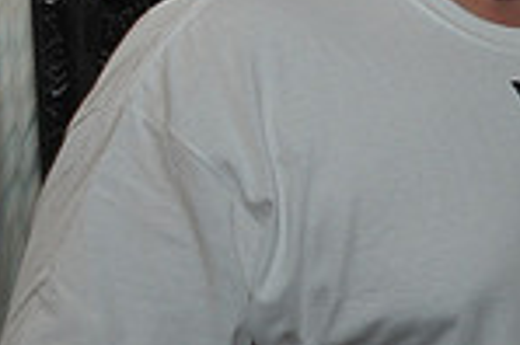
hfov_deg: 16.0
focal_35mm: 117
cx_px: 792
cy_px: 64
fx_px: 1688
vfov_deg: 11.6
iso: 500
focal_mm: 20
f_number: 5.6
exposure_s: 1/50
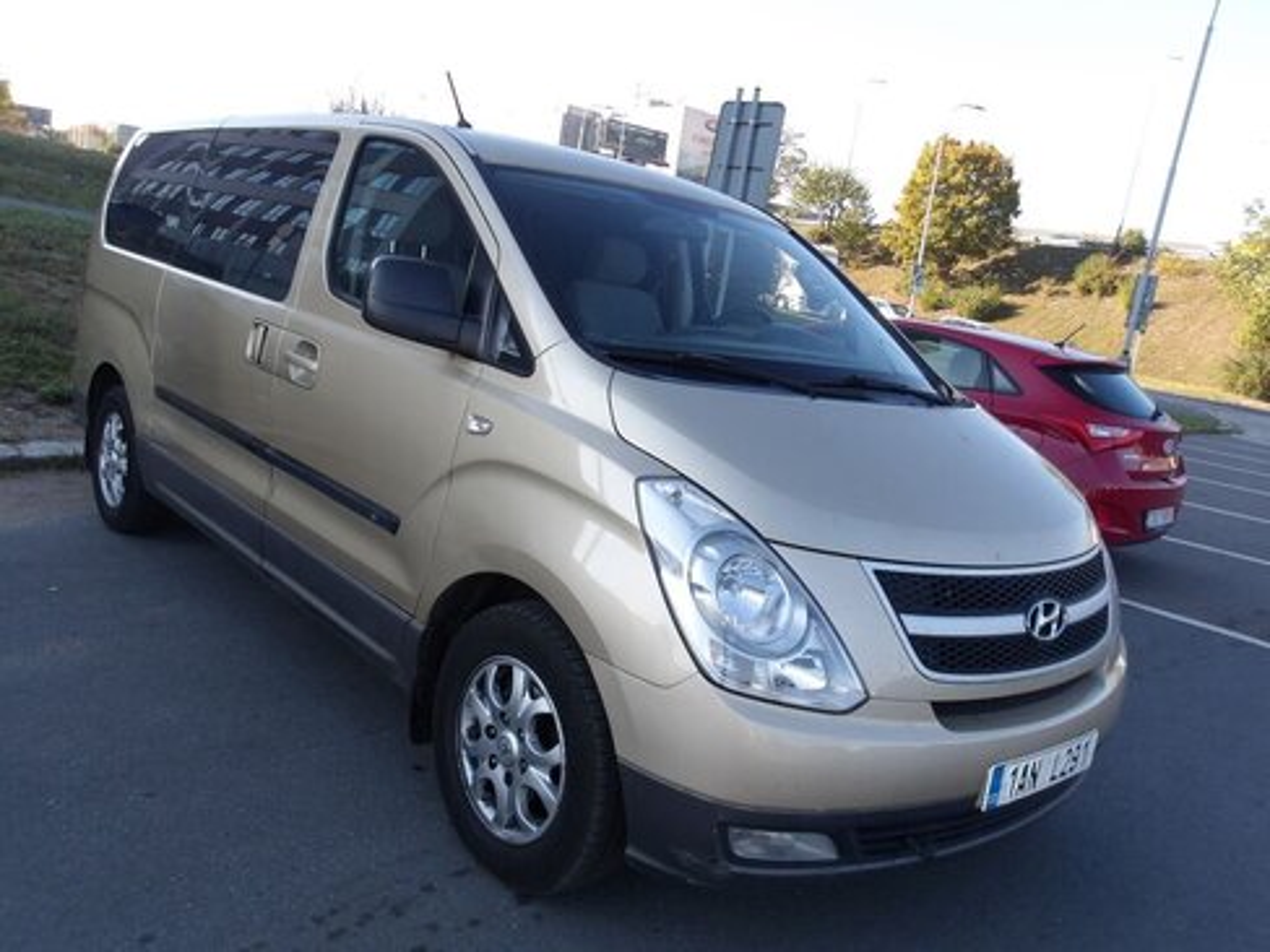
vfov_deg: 51.4
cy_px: 476
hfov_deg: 65.3
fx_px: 991
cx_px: 635
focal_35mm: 27
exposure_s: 1/339
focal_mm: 4.9
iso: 100
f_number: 3
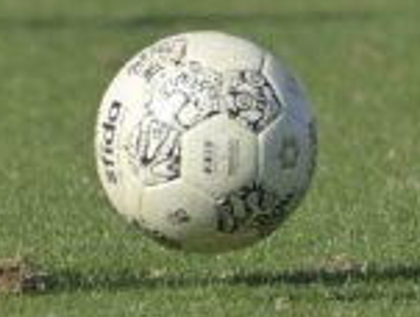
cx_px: 698
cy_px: -612
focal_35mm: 3314
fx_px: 40305
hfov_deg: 0.6
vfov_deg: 0.5
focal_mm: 290
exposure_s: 1/2000
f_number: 5
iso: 200
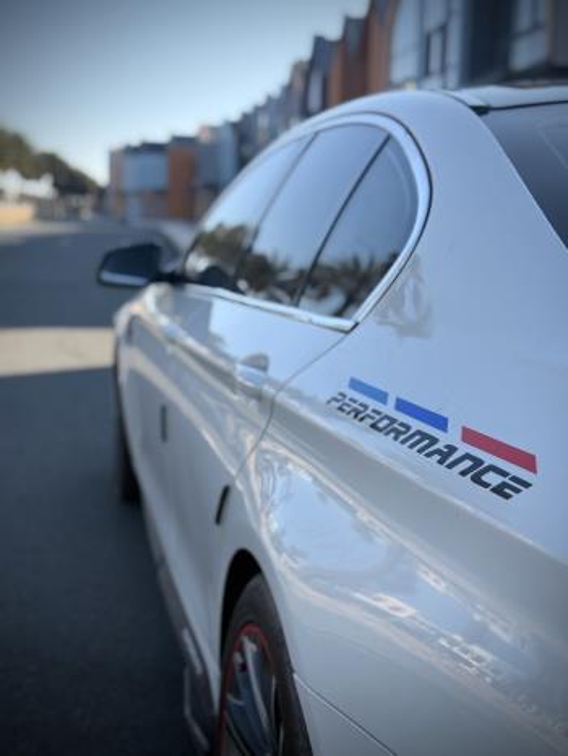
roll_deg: -1.8
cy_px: 378
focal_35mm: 48
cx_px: 284
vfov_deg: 39.6
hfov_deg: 30.3
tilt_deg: -7.8
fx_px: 1049
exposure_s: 1/2976
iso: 80
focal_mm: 6.76
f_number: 1.78
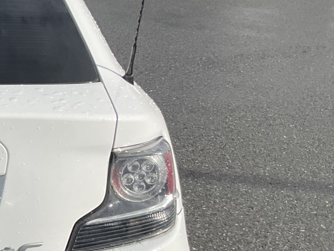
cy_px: 160
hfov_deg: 19.7
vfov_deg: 16.6
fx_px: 859
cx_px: -134
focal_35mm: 89
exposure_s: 1/3322
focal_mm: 3
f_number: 1.8
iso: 25
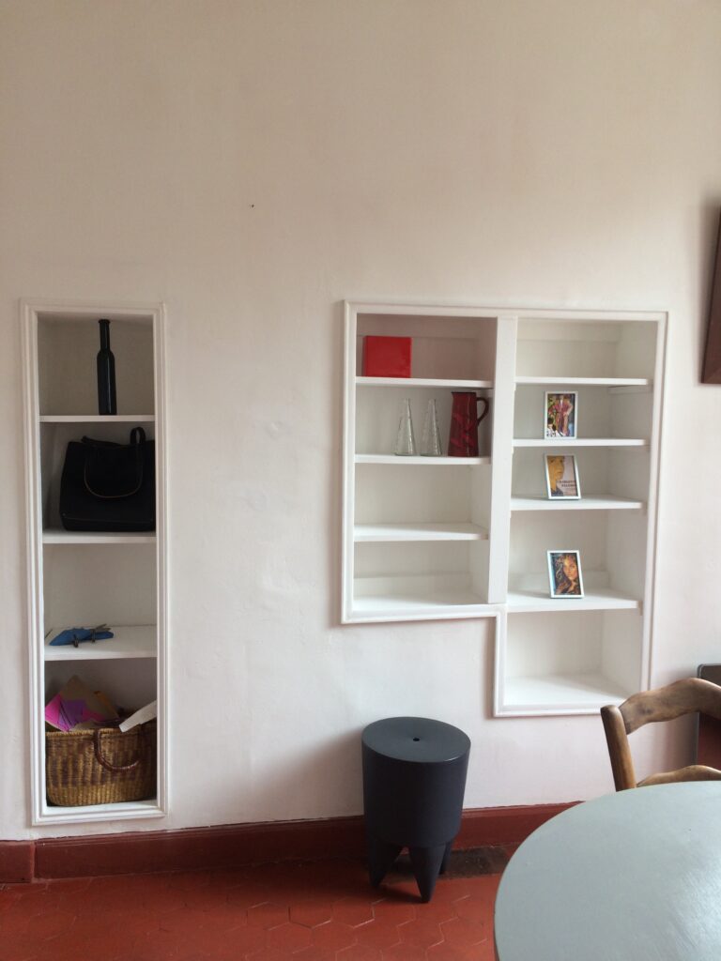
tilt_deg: -5.8
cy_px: 480
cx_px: 360
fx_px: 805
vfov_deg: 61.7
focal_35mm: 29
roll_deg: -0.2
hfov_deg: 48.2
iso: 50
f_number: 2.2
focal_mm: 4.15
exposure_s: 1/100
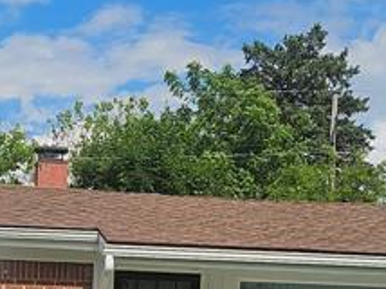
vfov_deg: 12.3
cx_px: 97
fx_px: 1281
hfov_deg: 17.0
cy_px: 426
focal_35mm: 115
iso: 50
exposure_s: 1/6511
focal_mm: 5
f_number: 1.8
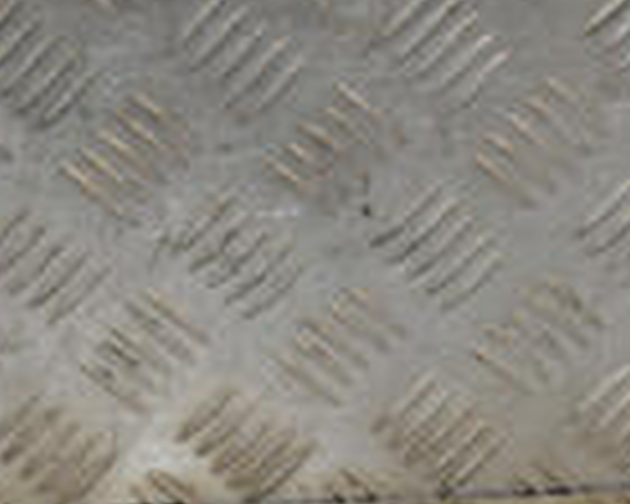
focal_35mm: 205
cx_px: 243
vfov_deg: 7.4
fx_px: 3822
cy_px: 792
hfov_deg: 9.4
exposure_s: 1/200
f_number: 7.1
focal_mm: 34
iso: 800
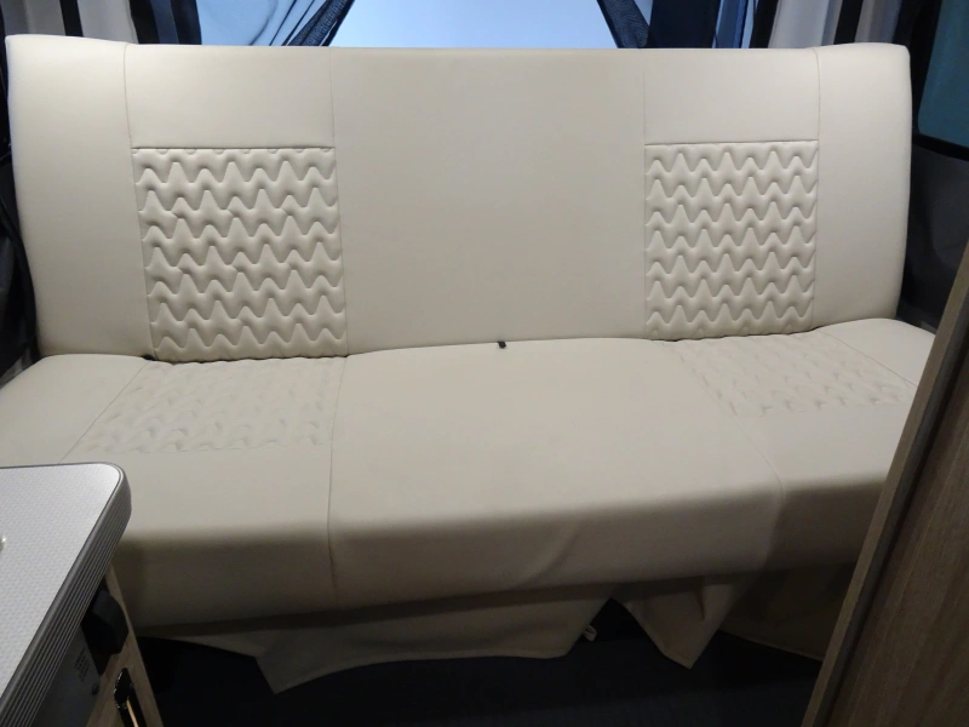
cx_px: 484
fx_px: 672
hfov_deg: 71.6
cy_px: 364
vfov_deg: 56.8
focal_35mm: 24
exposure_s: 1/30
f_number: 3.5
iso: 500
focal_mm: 4.1
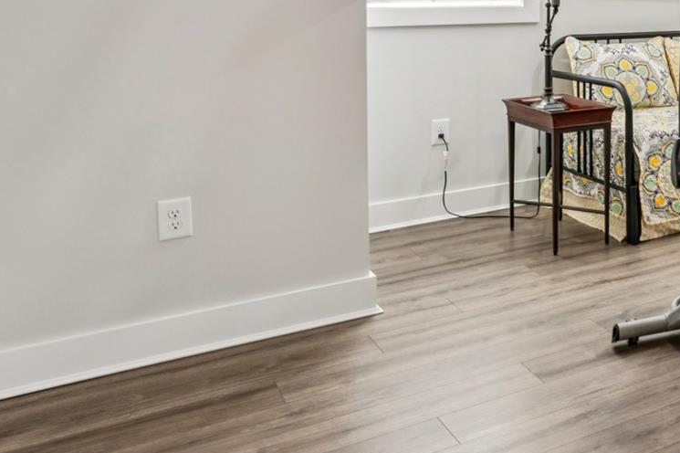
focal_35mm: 45
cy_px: 9
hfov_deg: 32.5
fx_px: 846
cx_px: 890
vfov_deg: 28.3
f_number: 10
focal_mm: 16.3
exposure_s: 1/4
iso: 100
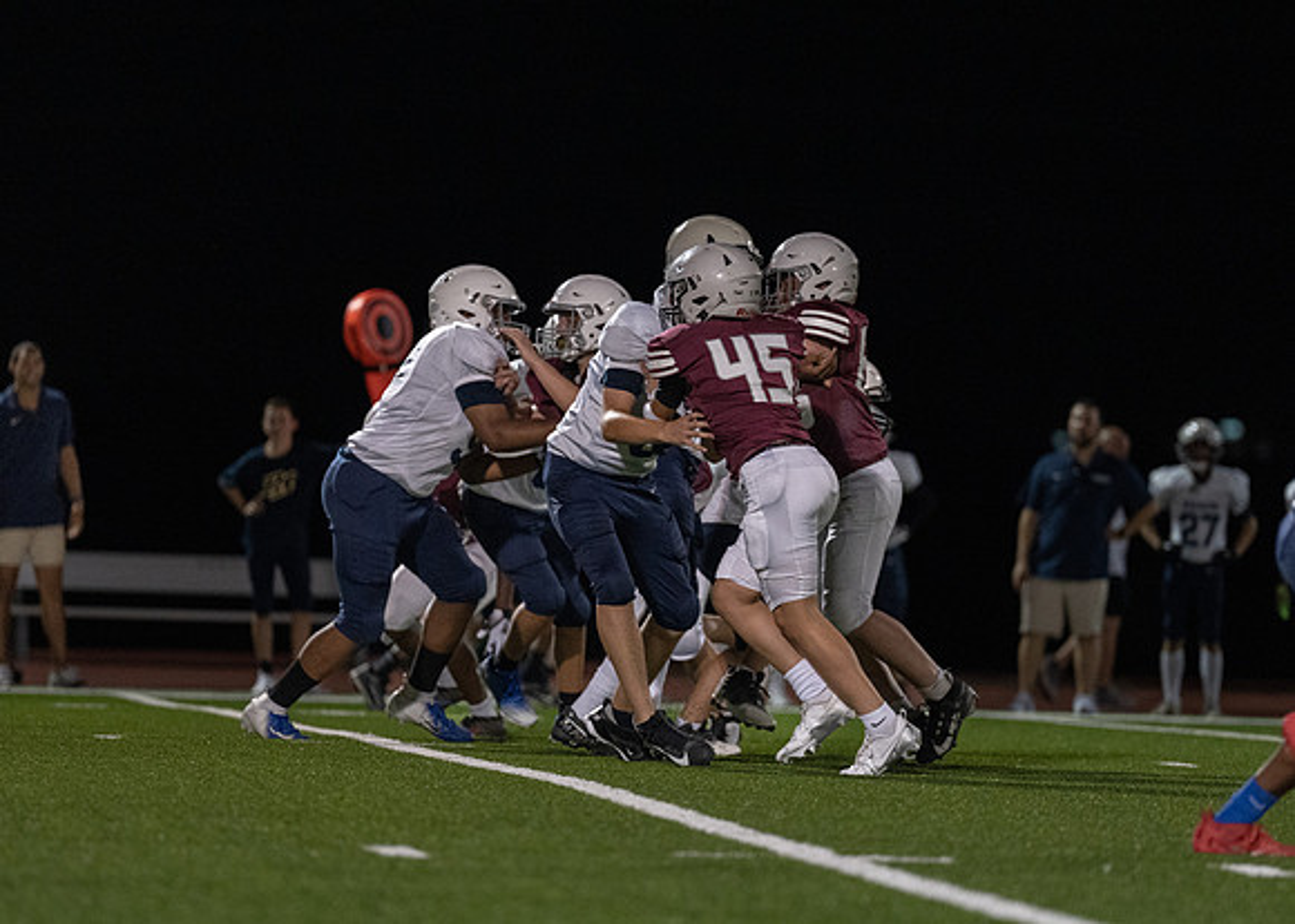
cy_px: 520
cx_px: 710
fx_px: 9944
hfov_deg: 7.5
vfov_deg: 5.3
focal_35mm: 270
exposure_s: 1/1000
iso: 4000
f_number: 2.8
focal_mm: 200
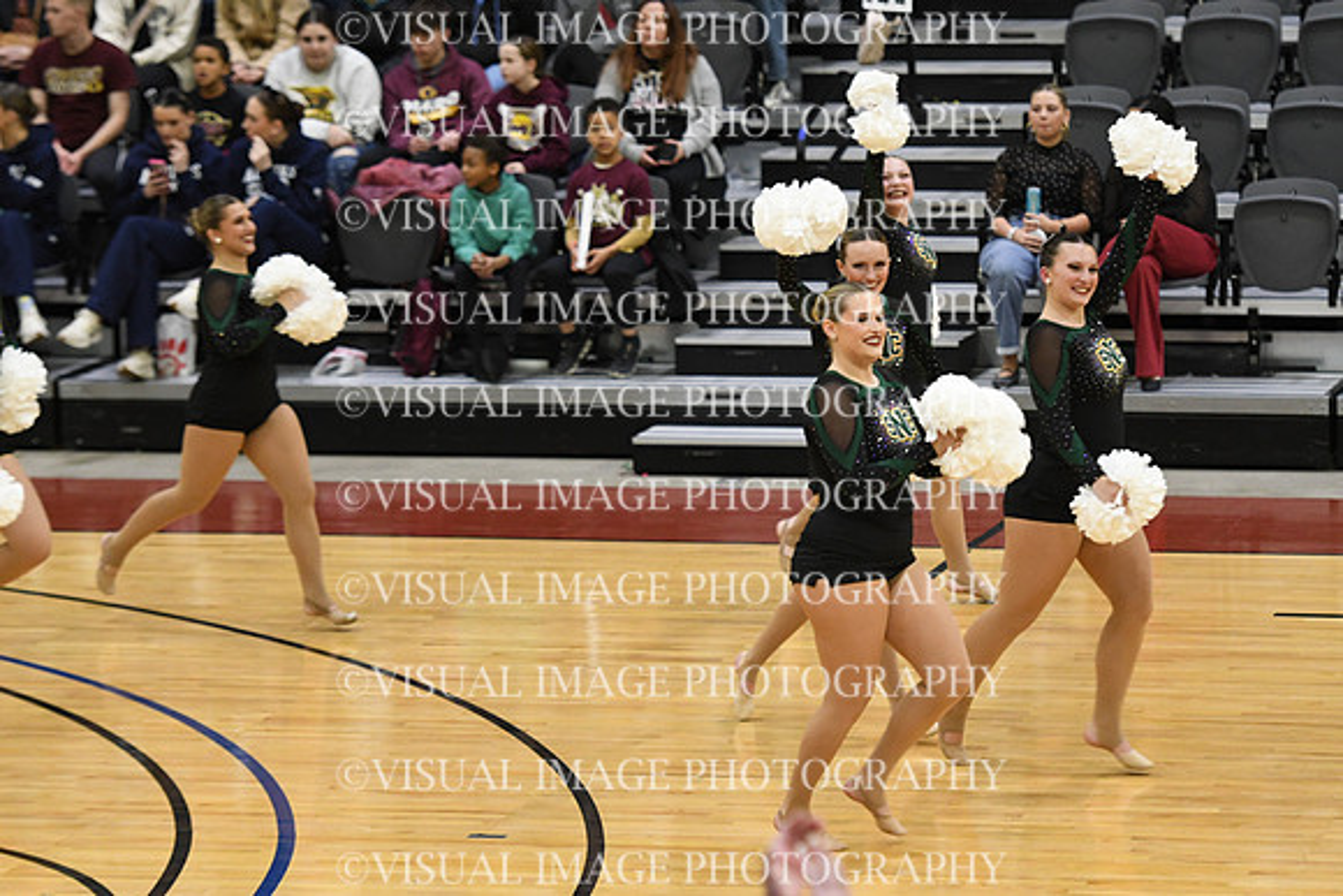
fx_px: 6828
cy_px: 448
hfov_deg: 11.2
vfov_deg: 7.5
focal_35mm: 183
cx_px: 672
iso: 3200
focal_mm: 122
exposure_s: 1/400
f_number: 2.8
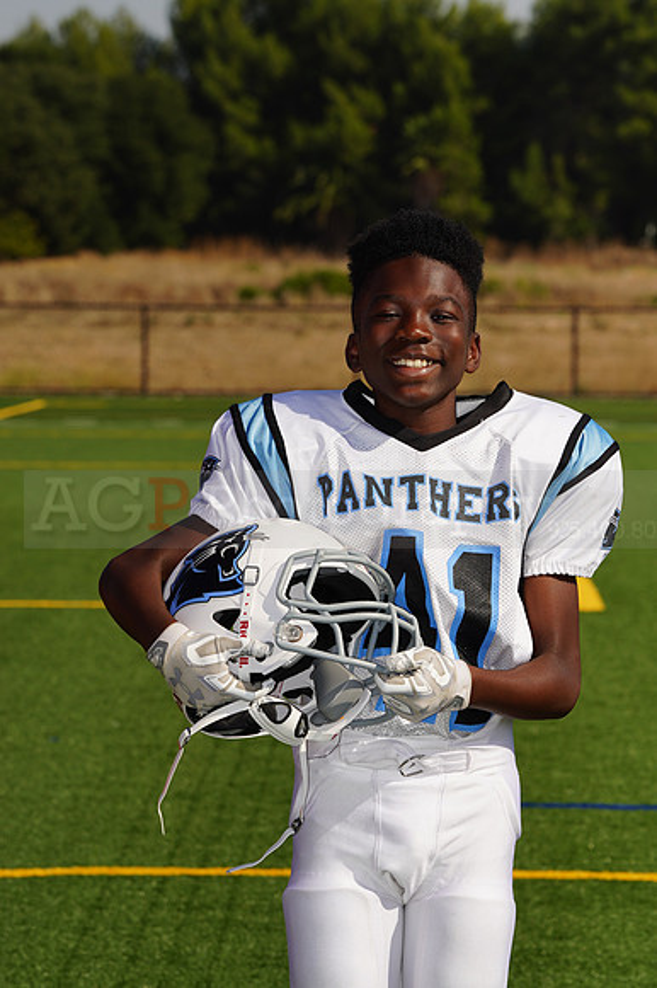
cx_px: 328
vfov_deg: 10.0
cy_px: 494
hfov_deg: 6.7
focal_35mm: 206
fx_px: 5646
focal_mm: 206
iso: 100
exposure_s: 1/250
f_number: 13
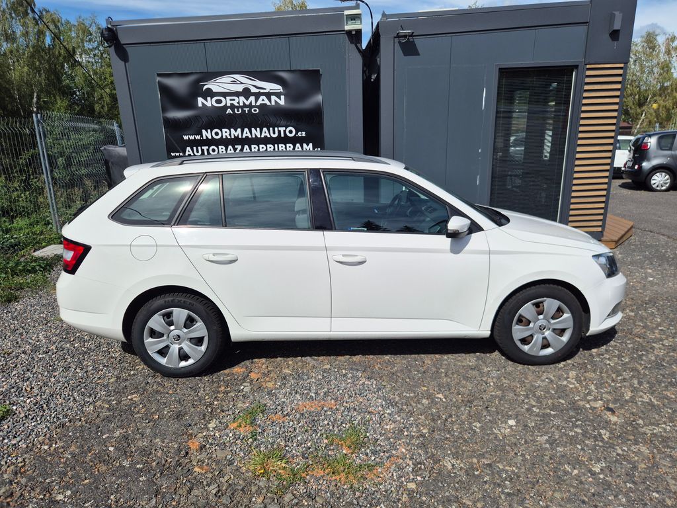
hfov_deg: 73.9
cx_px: 338
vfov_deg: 58.9
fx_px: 450
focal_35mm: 23
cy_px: 254
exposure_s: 1/3072
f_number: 1.8
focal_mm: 5.4
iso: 25
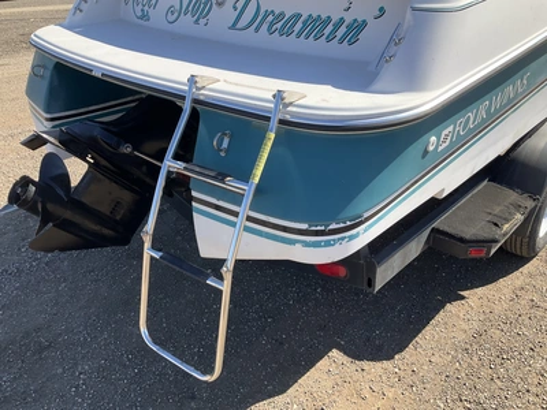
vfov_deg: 48.2
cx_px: 274
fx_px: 458
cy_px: 205
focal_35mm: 29
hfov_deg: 61.7
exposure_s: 1/627
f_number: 1.8
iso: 25
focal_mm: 3
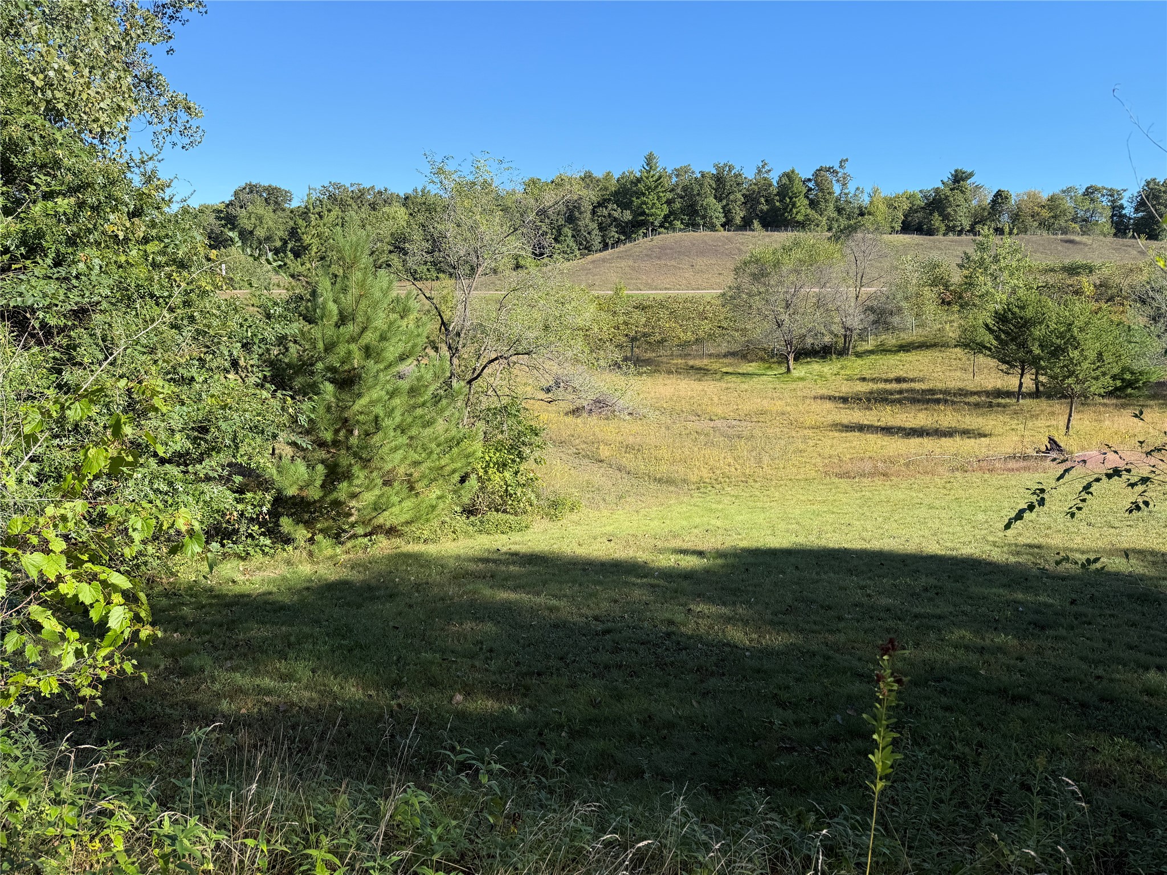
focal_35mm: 24
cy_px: 438
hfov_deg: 71.6
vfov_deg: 56.8
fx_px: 809
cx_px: 584
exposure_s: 1/1949
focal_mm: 6.76
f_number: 1.78
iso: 80
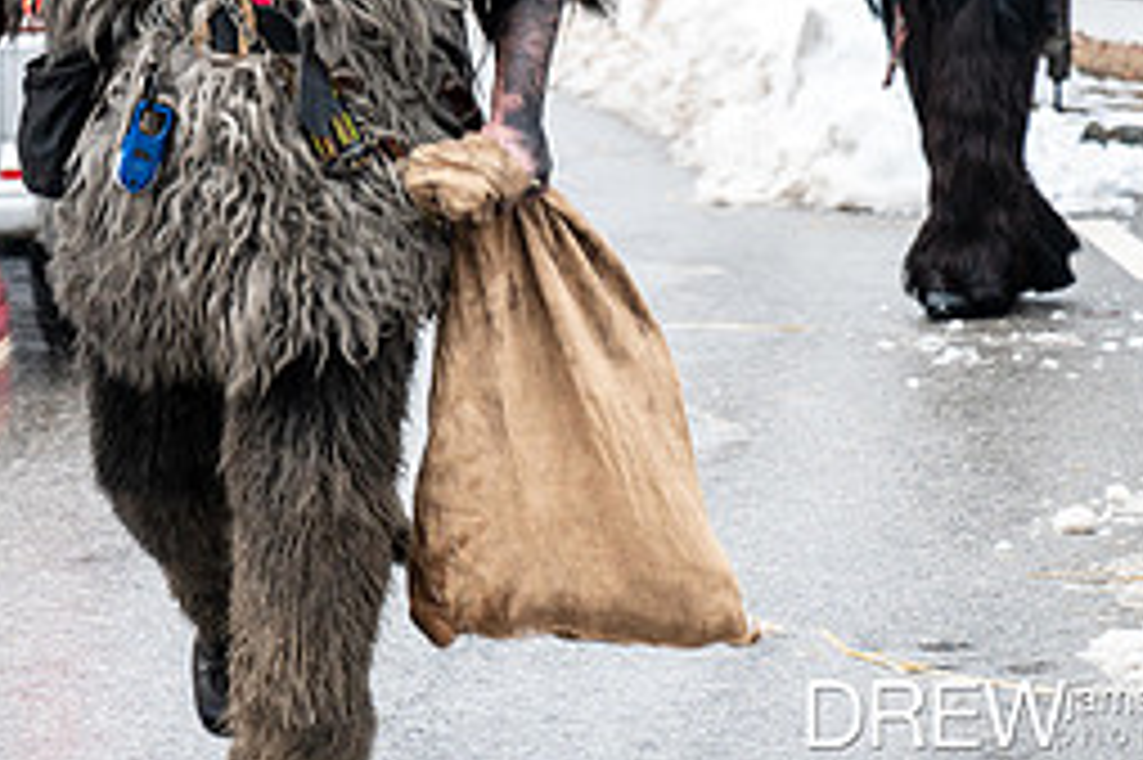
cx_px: 171
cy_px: 99
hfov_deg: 12.8
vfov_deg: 8.5
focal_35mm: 160
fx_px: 5077
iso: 560
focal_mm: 70
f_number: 2.8
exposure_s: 1/125
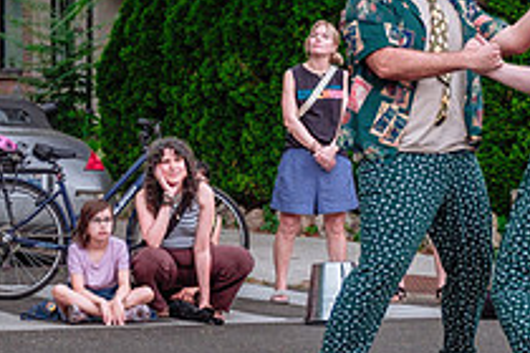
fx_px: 1914
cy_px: 207
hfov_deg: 15.7
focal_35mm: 130
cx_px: 101
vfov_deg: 10.5
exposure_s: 1/320
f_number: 2.8
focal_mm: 30.2
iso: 500
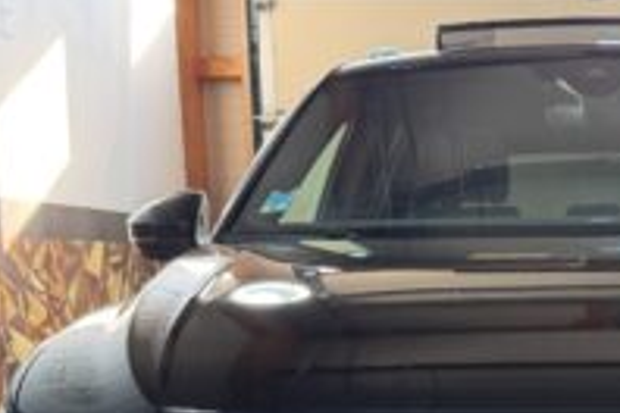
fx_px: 1343
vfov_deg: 16.9
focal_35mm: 78
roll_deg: +0.4
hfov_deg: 25.0
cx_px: 586
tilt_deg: -9.0
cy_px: 471
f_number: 1.78
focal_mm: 6.76
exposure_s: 1/70
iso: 200
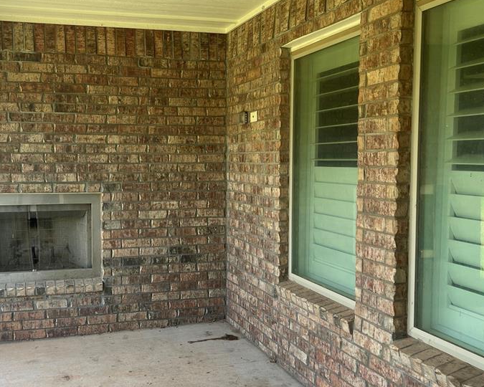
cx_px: 172
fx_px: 530
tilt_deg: -1.8
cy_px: 192
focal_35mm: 37
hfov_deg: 48.5
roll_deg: +1.6
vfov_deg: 40.1
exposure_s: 1/225
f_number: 1.6
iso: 32
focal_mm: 5.1
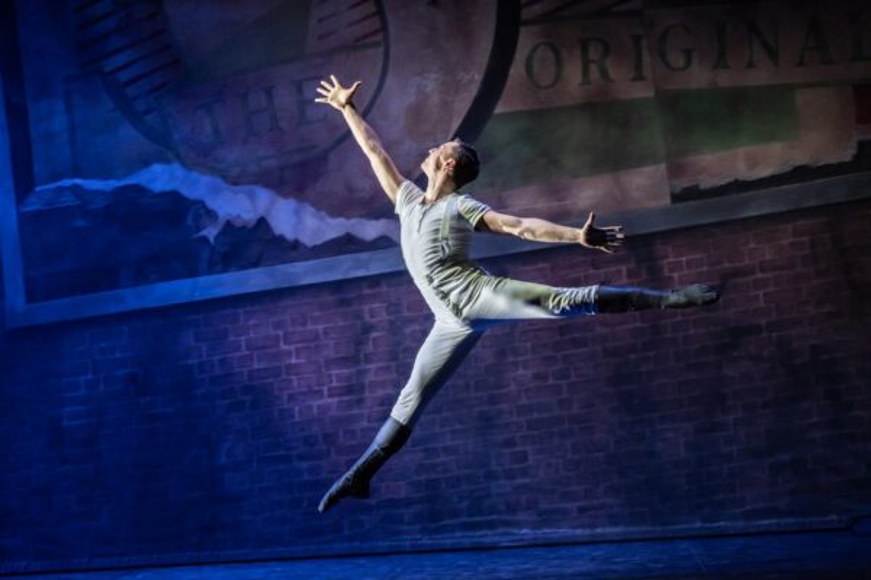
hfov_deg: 28.8
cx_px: 436
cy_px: 290
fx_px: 1693
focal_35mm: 70
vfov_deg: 19.5
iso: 3200
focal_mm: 70
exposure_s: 1/250
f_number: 4
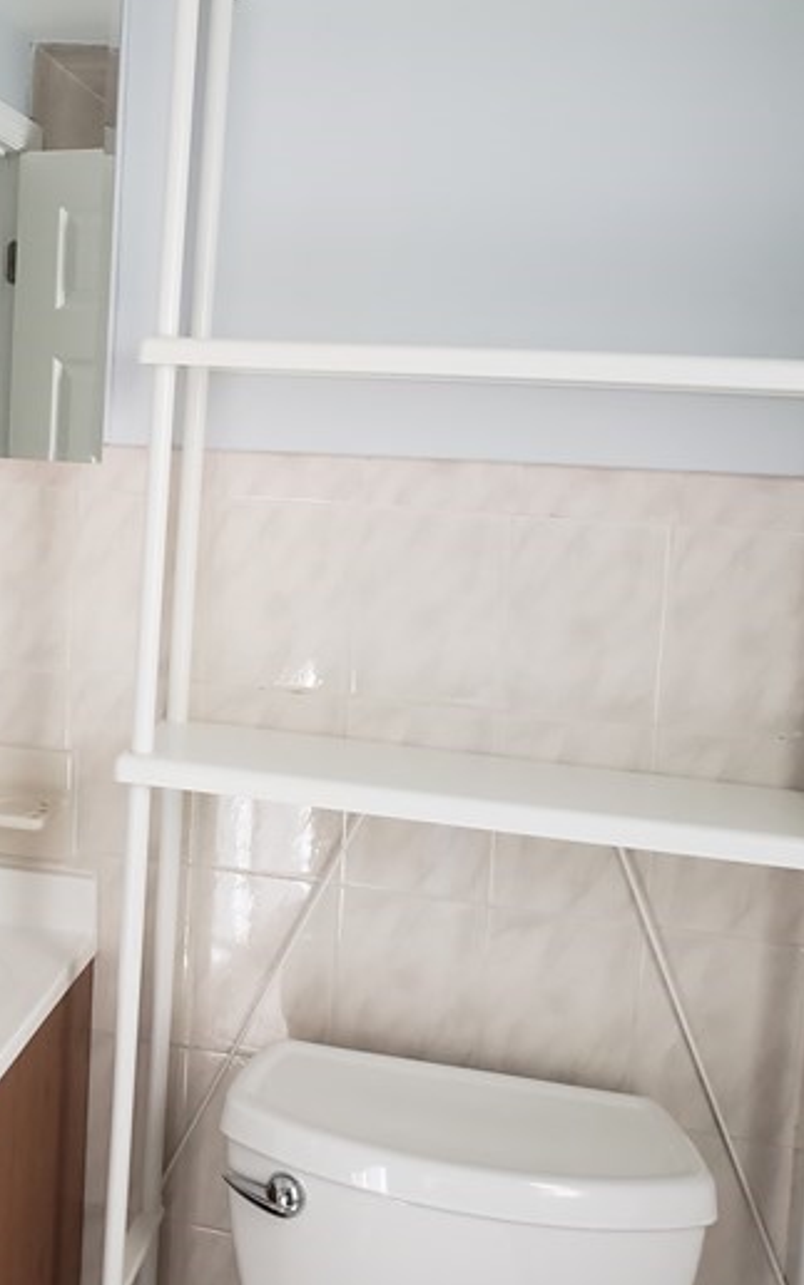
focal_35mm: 41
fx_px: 1436
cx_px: 92
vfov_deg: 48.0
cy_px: 550
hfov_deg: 30.0
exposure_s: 1/60
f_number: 2.4
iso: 200
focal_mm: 4.3
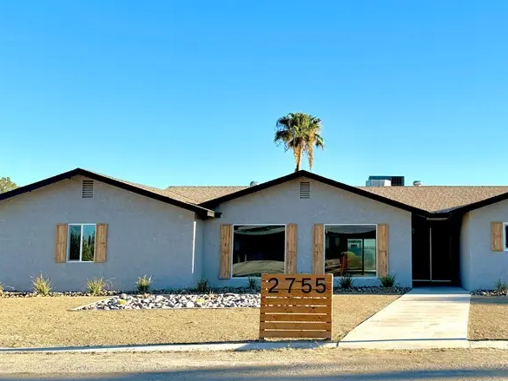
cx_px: 365
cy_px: 181
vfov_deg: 34.4
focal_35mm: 42
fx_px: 616
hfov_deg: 43.7
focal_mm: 6.76
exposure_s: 1/3145
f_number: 1.78
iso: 80
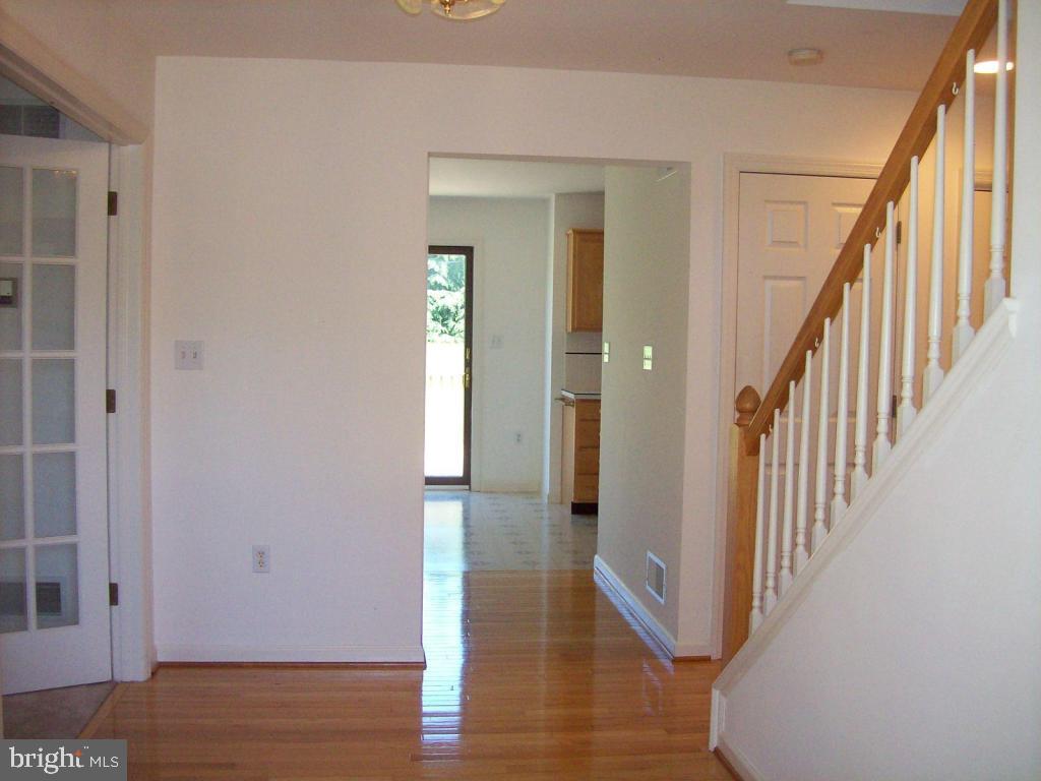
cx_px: 520
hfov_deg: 51.4
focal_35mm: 36
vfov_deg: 39.7
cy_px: 390
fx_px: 1083
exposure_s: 1/84.2
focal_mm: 6
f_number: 2.7
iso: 140
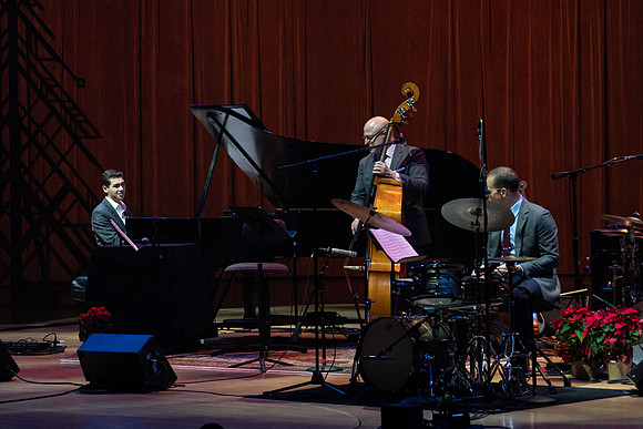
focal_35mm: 163
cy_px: 202
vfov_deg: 8.4
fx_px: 2916
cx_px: 315
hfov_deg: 12.6
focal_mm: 134
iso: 2500
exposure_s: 1/250
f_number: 7.1
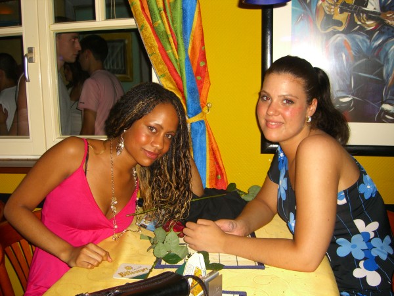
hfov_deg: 49.0
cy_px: 148
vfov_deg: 37.7
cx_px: 197
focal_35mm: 38
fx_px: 433
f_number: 2.8
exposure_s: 1/60
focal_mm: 7.9
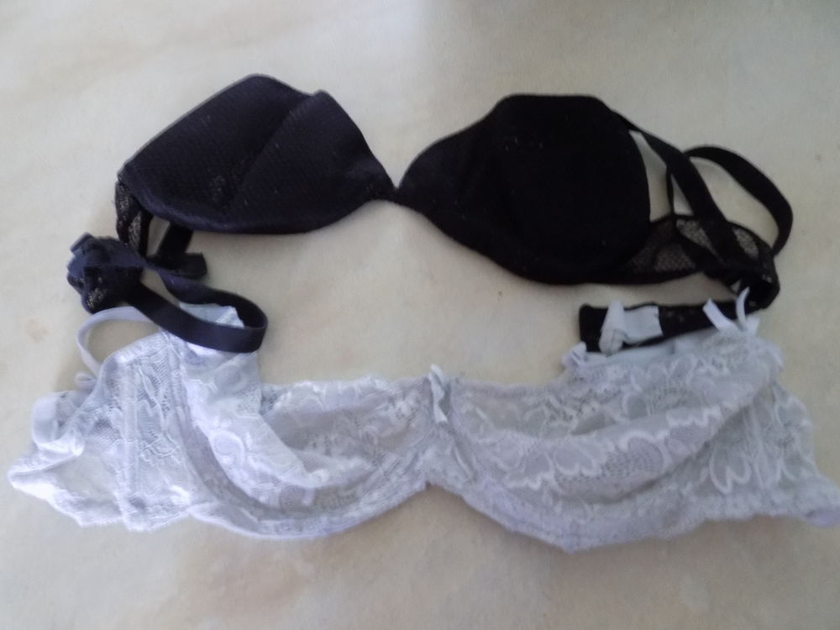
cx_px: 420
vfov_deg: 56.8
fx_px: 582
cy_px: 315
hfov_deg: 71.6
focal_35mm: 24
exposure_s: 1/8
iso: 400
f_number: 3.1
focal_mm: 4.3
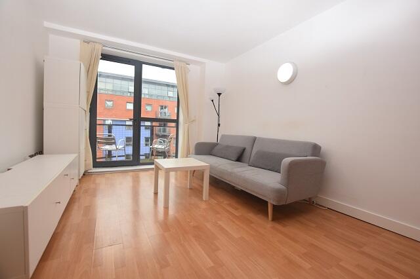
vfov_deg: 77.3
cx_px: 210
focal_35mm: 15
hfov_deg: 100.4
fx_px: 175
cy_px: 140
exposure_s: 1/125
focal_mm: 10
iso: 450
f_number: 5.6
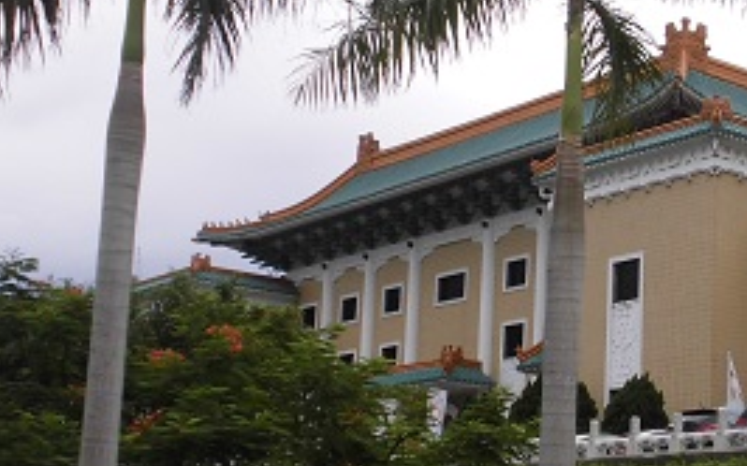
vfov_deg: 17.3
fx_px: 1526
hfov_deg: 26.8
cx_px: 637
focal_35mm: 75
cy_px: 338
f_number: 3.6
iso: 64
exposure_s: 1/250
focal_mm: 6
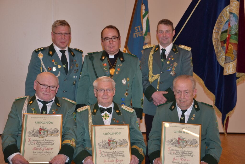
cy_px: 82
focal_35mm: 68
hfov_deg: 29.9
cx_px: 122
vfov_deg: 20.2
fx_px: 459
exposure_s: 1/30
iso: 400
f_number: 4.8
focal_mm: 45
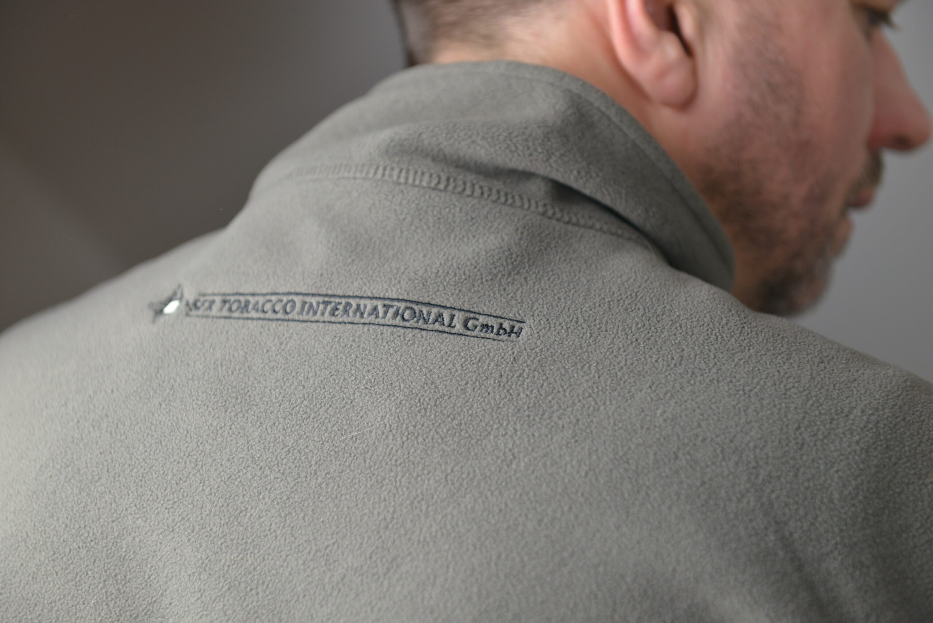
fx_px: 1815
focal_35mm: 70
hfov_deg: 28.8
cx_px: 466
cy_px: 312
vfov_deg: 19.5
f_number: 4.5
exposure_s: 1/125
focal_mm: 70
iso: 800
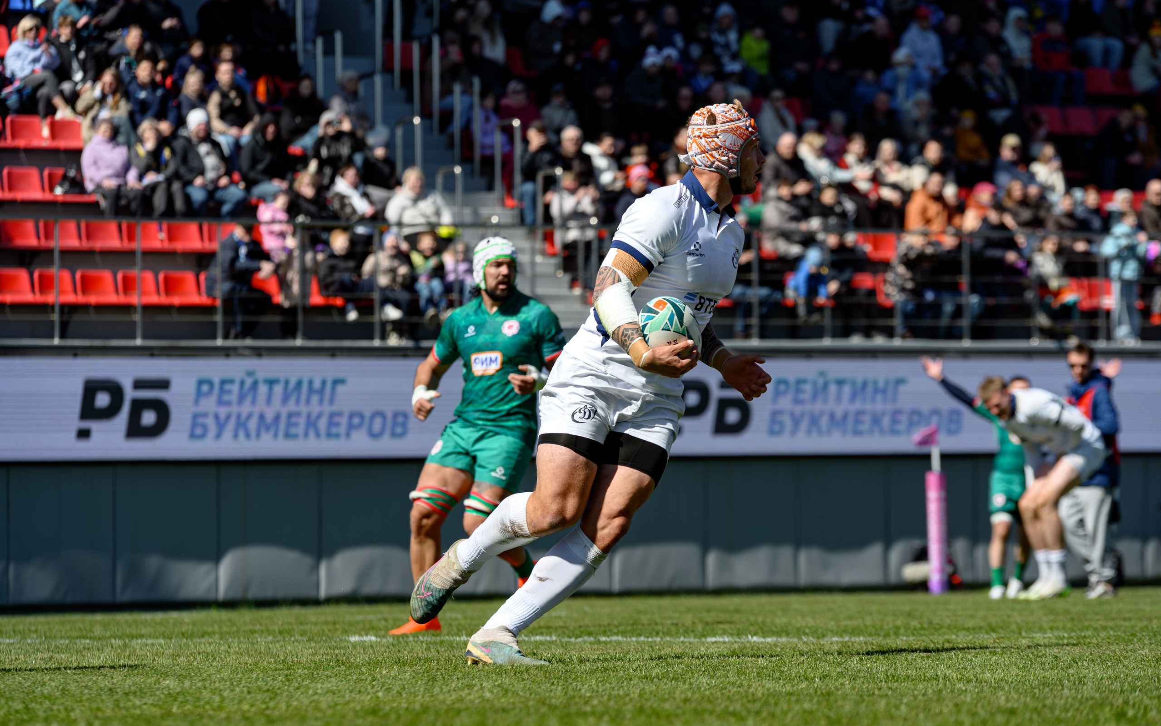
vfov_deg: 6.9
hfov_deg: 11.1
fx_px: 5980
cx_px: 581
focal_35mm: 189
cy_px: 383
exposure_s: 1/1000
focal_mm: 185
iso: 100
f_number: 5.6
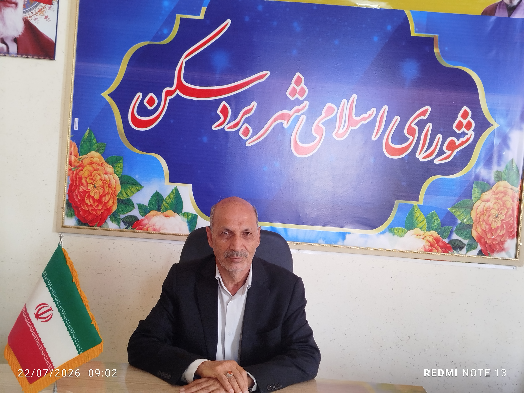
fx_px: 621
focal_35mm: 41
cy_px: 196
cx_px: 262
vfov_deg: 35.1
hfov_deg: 45.8
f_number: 1.7
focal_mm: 5.31
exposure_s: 1/33
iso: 160
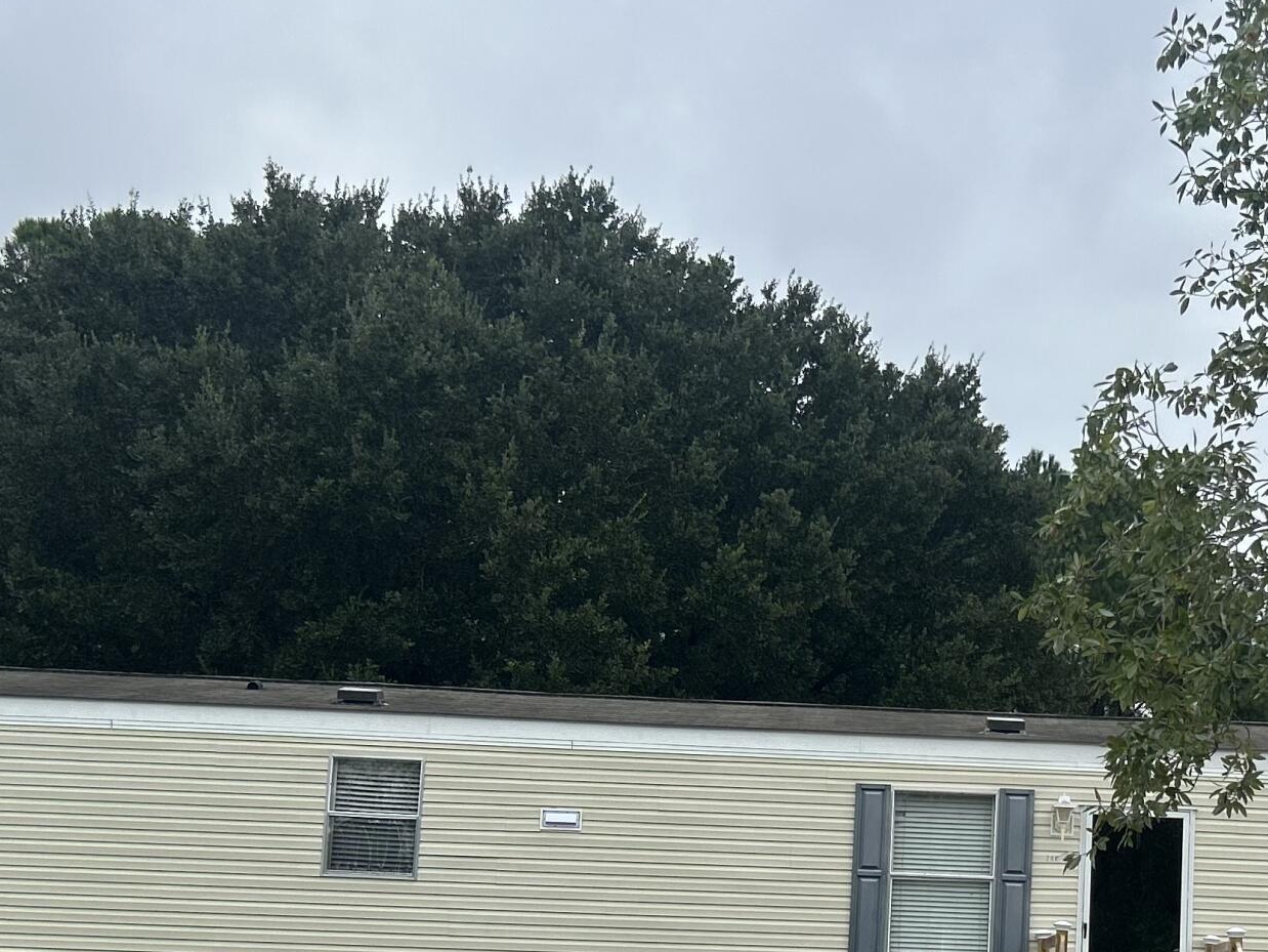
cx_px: 980
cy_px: 784
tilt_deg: +8.6
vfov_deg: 22.9
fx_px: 2308
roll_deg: -2.2
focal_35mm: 63
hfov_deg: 30.1
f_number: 1.5
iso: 50
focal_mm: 5.7
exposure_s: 1/2252
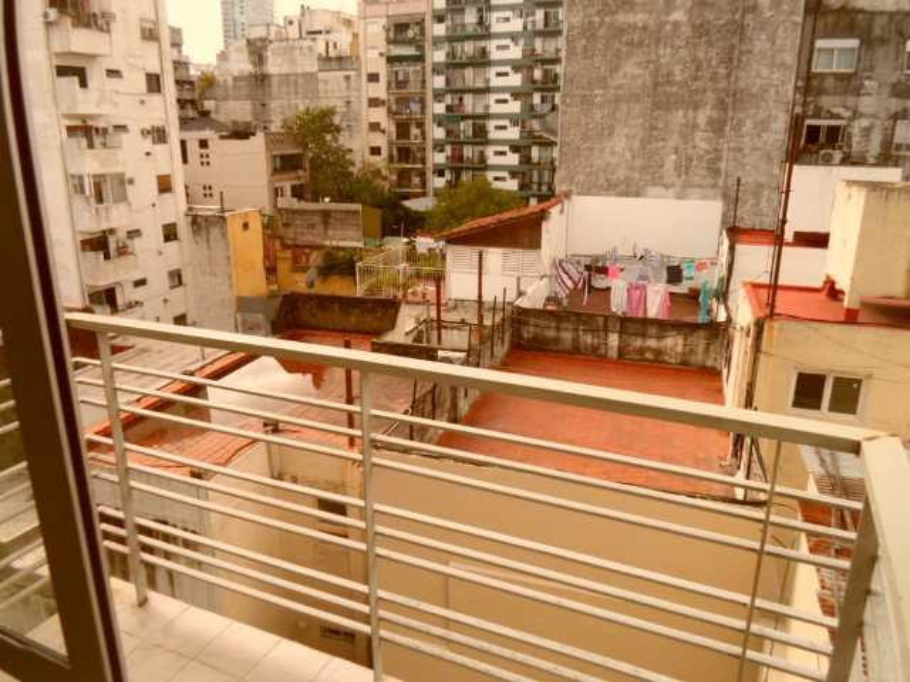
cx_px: 455
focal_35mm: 25
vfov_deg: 54.9
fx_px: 657
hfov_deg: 69.4
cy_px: 341
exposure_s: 1/500
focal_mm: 4.5
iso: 80
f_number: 2.5
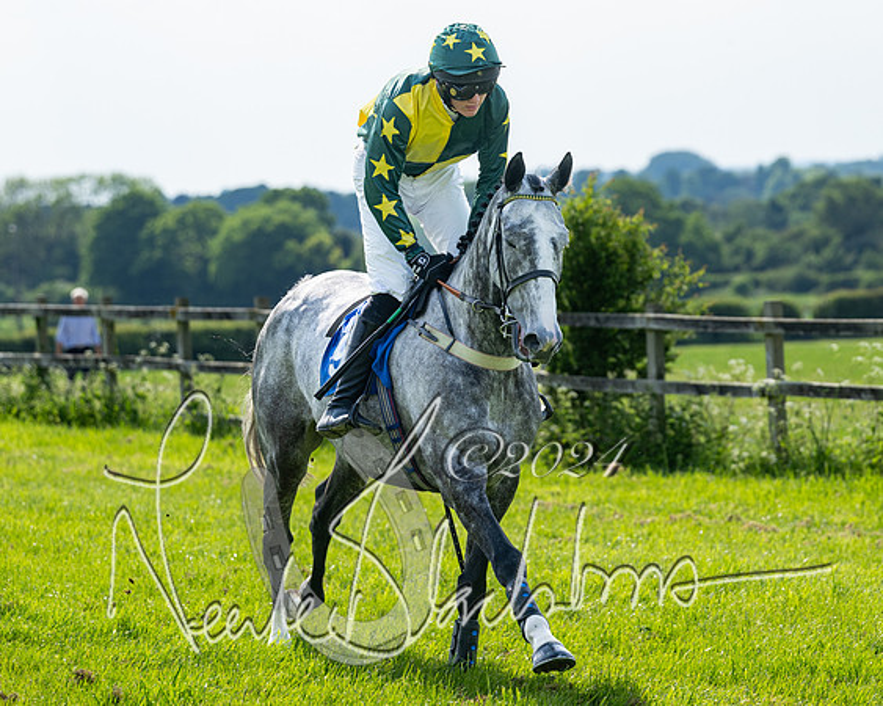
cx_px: 530
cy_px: 241
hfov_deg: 8.4
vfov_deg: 6.7
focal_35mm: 230
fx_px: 6004
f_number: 5
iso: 200
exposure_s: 1/1000
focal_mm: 155
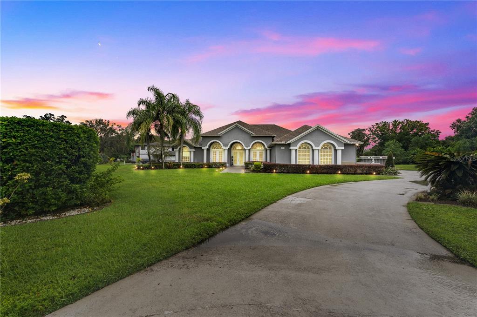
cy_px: 158
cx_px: 238
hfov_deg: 101.5
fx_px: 195
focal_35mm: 15
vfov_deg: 78.4
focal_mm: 14.7
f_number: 13
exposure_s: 1/60
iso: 100
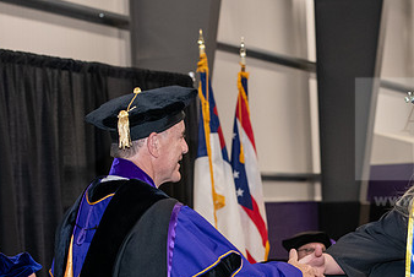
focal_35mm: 120
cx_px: 318
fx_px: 1381
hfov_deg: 16.9
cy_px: 226
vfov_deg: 11.4
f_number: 5
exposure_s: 1/200
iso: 2500
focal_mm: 70
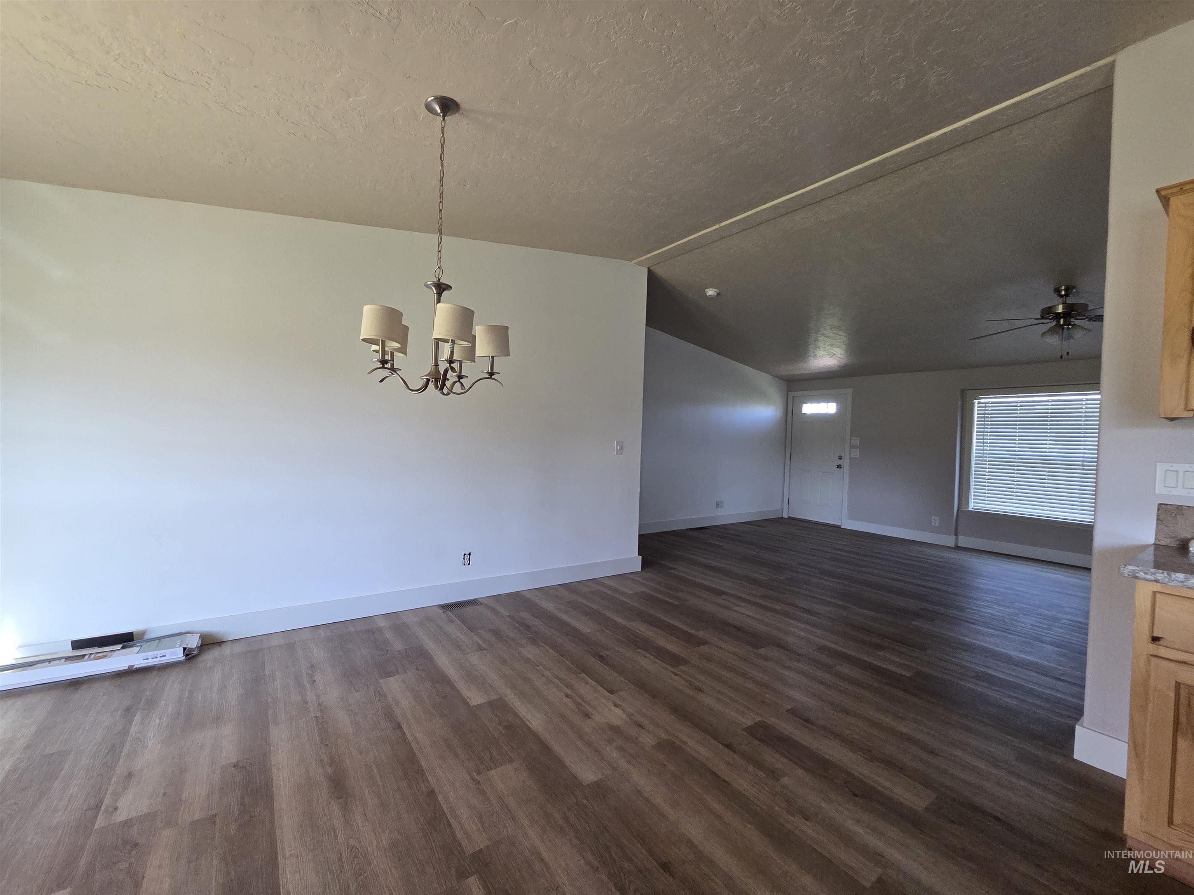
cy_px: 448
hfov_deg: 106.2
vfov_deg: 89.9
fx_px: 448
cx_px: 597
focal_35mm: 13
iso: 320
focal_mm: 2.2
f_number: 2.2
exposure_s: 1/120
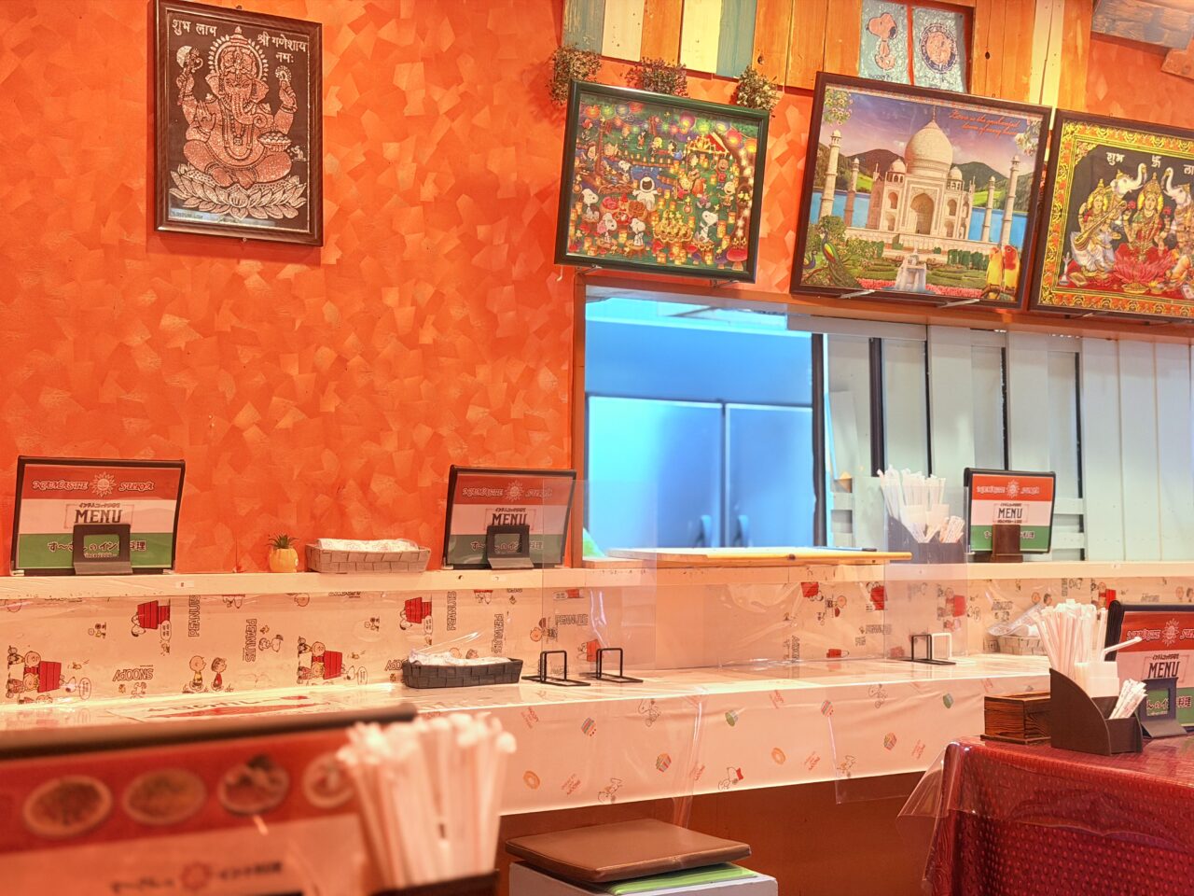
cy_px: 448
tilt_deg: +1.3
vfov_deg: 30.3
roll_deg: -0.7
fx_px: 1656
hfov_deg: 39.7
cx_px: 597
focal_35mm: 48
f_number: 1.78
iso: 320
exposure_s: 1/40
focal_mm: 6.76
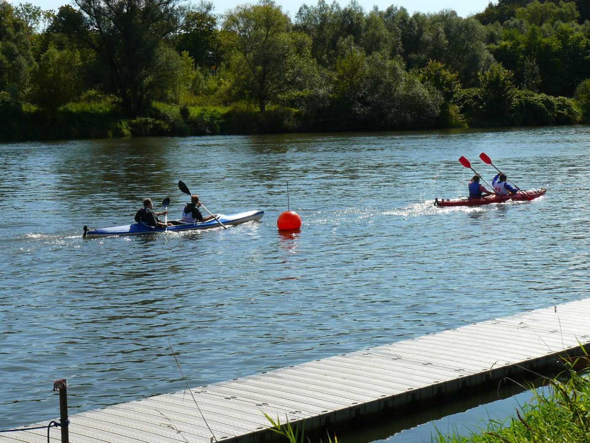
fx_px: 1295
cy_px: 222
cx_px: 295
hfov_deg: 25.7
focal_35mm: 76
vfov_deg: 19.4
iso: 100
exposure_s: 1/500
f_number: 6.3
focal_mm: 12.6
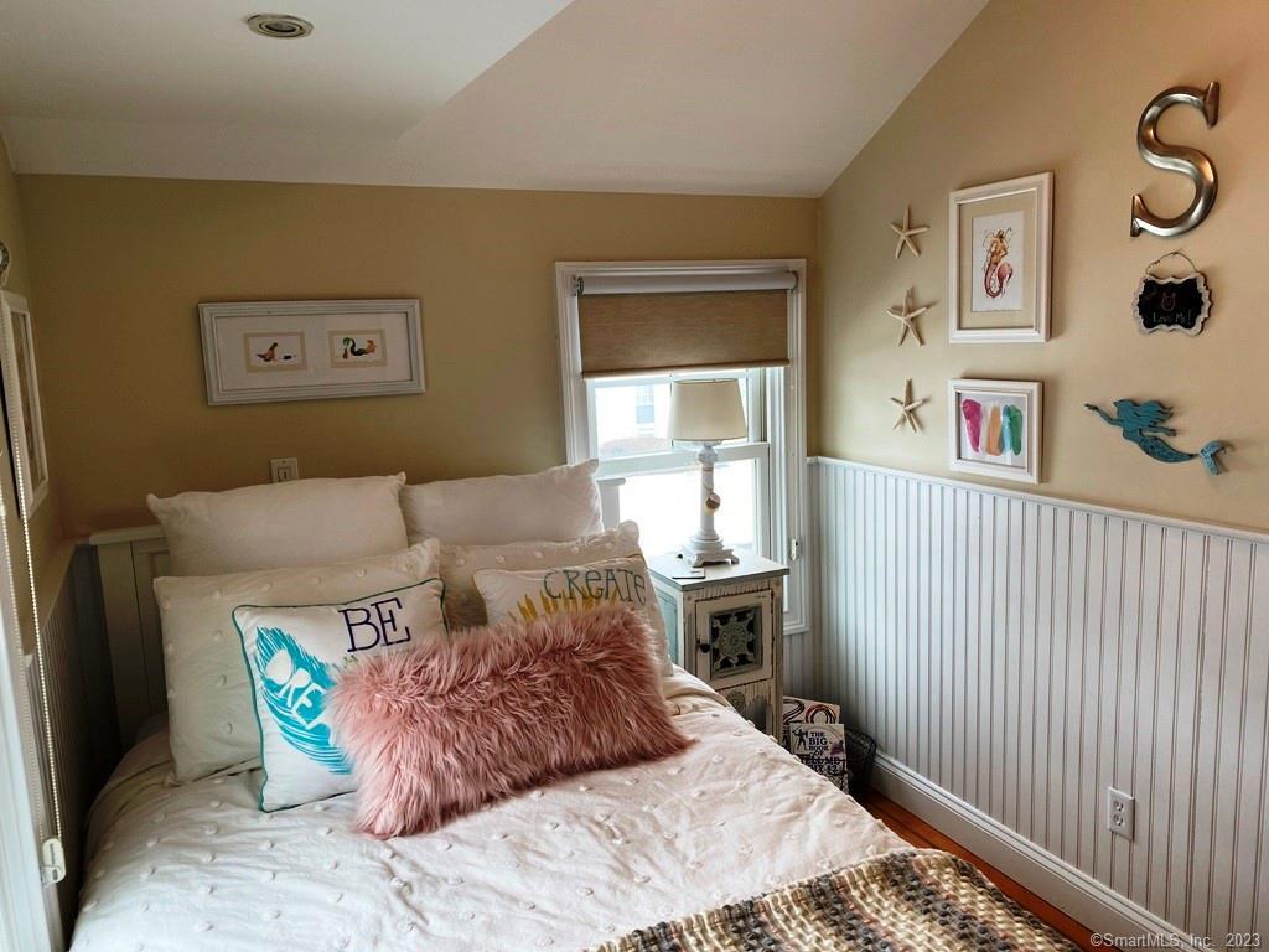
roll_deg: +1.5
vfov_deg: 53.1
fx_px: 953
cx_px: 634
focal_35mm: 26
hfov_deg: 67.3
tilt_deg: -8.3
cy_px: 476
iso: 64
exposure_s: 1/60
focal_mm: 4.25
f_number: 1.8
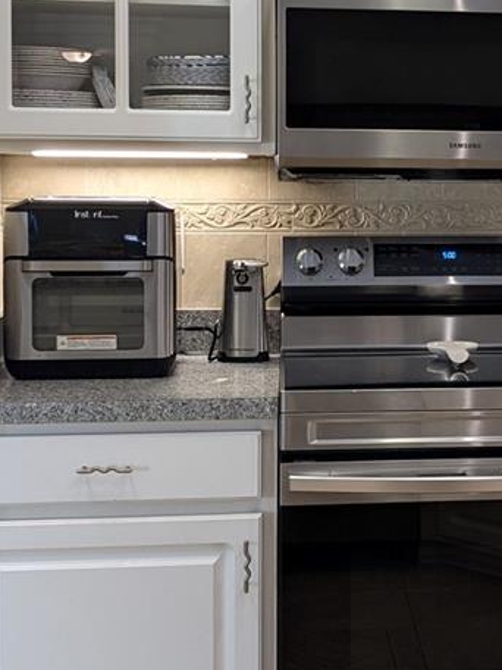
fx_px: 1373
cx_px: 448
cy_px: 242
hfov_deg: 20.3
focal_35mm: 71
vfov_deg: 27.3
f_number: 1.73
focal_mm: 4.38
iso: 52
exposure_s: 1/30
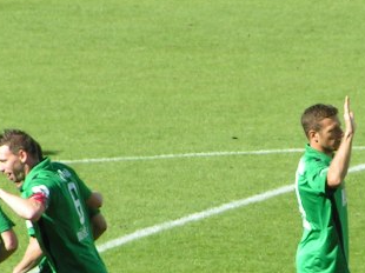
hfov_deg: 2.8
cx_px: 248
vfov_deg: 2.1
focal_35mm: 700
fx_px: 7375
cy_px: 175
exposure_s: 1/400
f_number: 4.5
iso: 50
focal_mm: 41.4
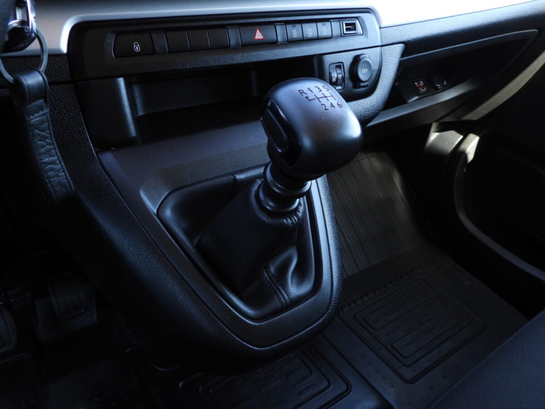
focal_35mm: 26
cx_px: 272
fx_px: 409
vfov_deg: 53.1
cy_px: 204
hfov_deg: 67.3
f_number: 2.8
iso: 100
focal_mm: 4.7
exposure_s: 1/30
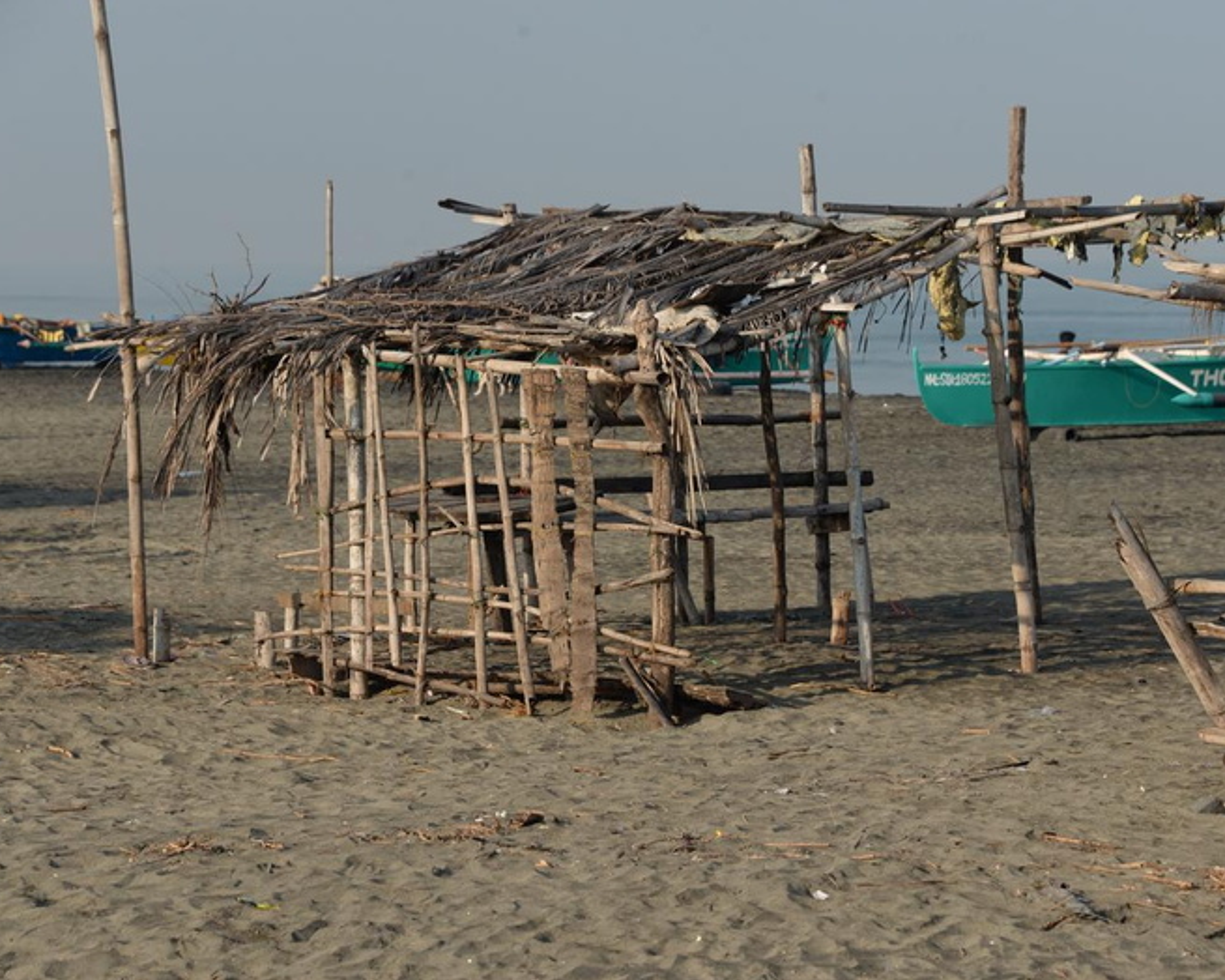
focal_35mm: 127
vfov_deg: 12.1
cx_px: 681
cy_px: 488
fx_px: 4604
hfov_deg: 15.2
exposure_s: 1/125
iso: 125
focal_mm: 112
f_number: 8
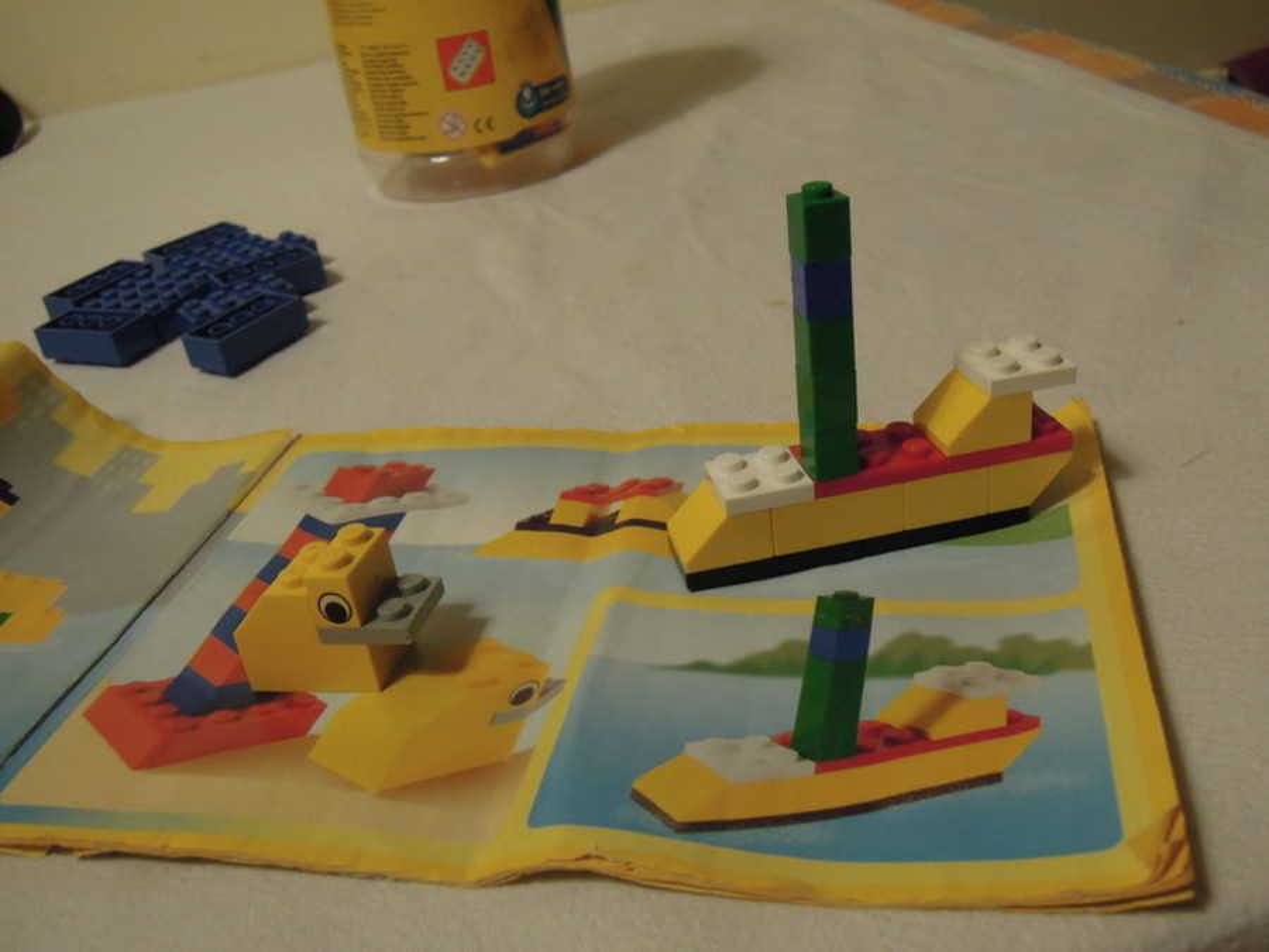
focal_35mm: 35
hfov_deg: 52.6
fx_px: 1283
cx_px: 634
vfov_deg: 40.7
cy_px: 476
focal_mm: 6.3
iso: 800
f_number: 3.2
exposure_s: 1/60
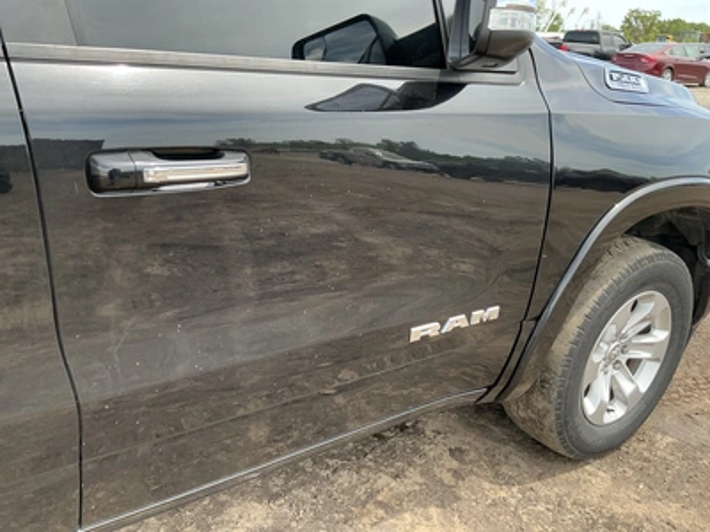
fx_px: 574
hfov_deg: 63.4
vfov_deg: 49.7
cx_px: 355
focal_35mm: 28
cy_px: 266
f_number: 1.8
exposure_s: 1/241
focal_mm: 3
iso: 25
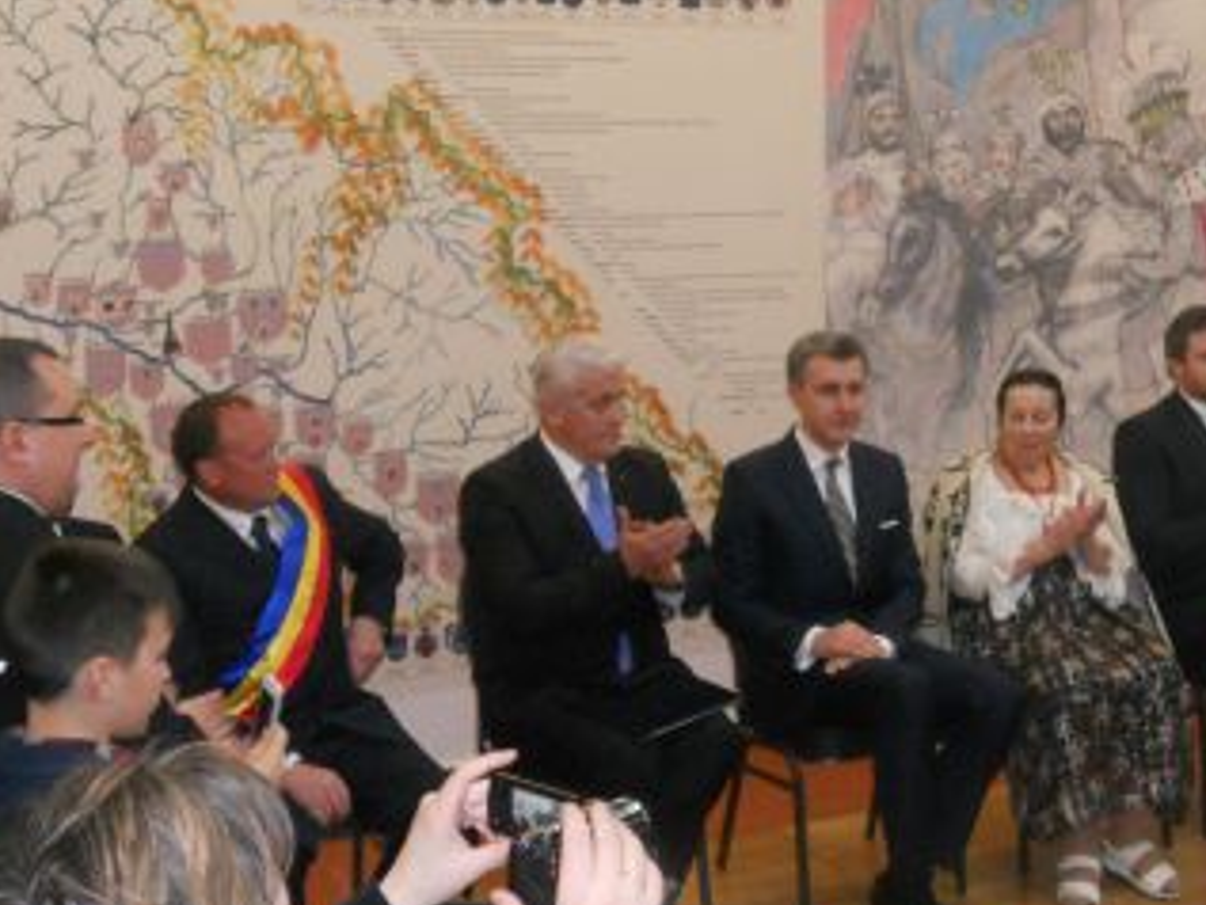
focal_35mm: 60
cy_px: 397
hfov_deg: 31.7
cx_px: 883
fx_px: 2091
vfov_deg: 24.4
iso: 400
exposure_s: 1/30
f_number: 3.9
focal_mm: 6.9
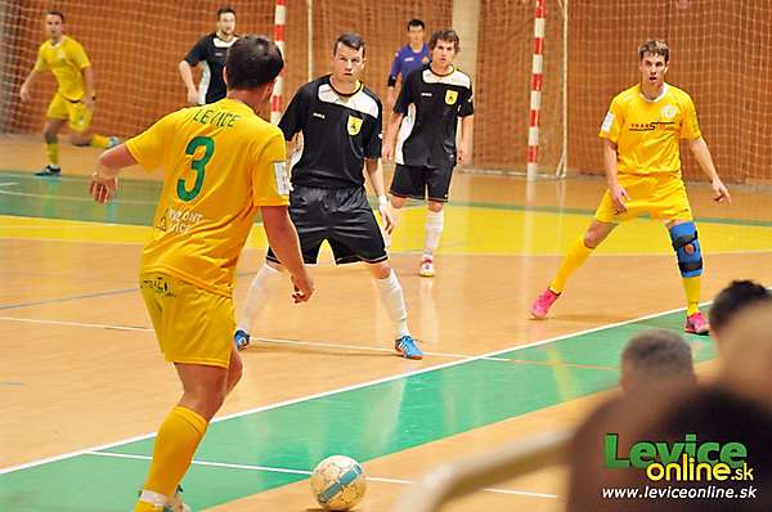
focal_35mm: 158
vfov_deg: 8.7
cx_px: 386
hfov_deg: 13.1
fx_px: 3372
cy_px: 256
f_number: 4.2
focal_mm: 105
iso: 2500
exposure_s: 1/200
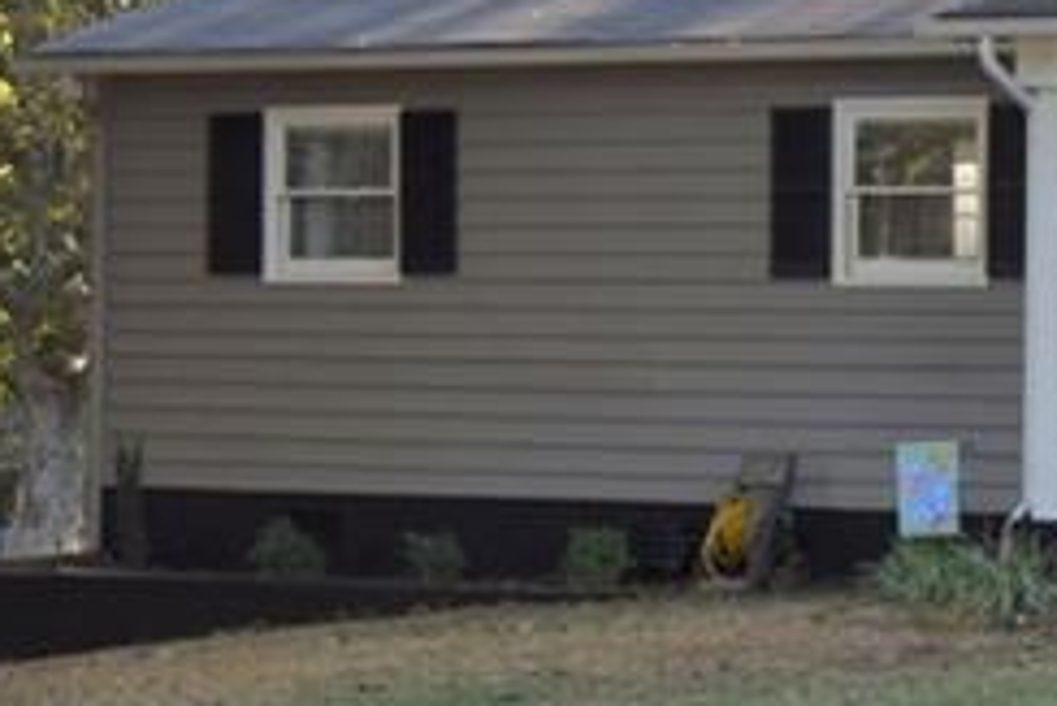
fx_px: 4436
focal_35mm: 151
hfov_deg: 13.3
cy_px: 243
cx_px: 1226
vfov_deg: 9.1
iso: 160
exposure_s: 1/125
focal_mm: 24
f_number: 5.6
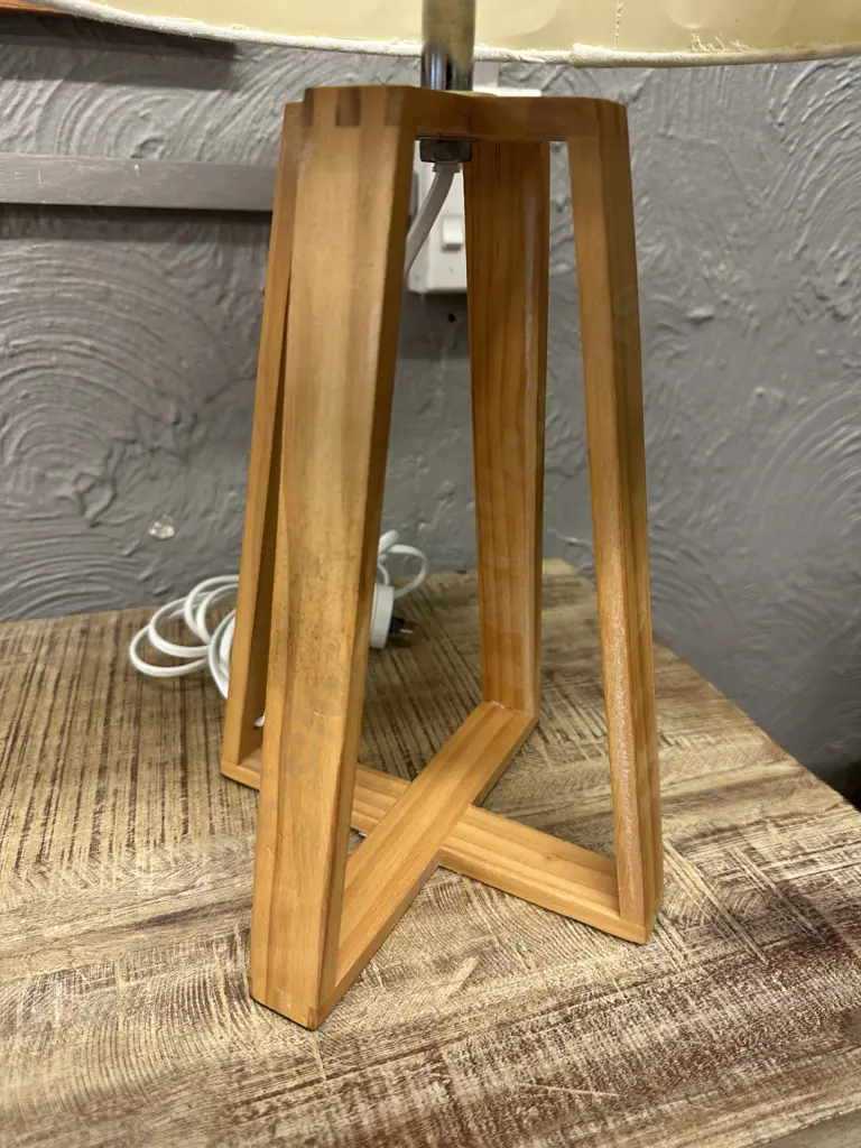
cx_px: 430
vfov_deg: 71.6
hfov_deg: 56.8
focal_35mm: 24
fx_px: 796
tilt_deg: -24.7
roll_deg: -2.0
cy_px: 574
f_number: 1.78
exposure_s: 1/50
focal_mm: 6.86
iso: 125
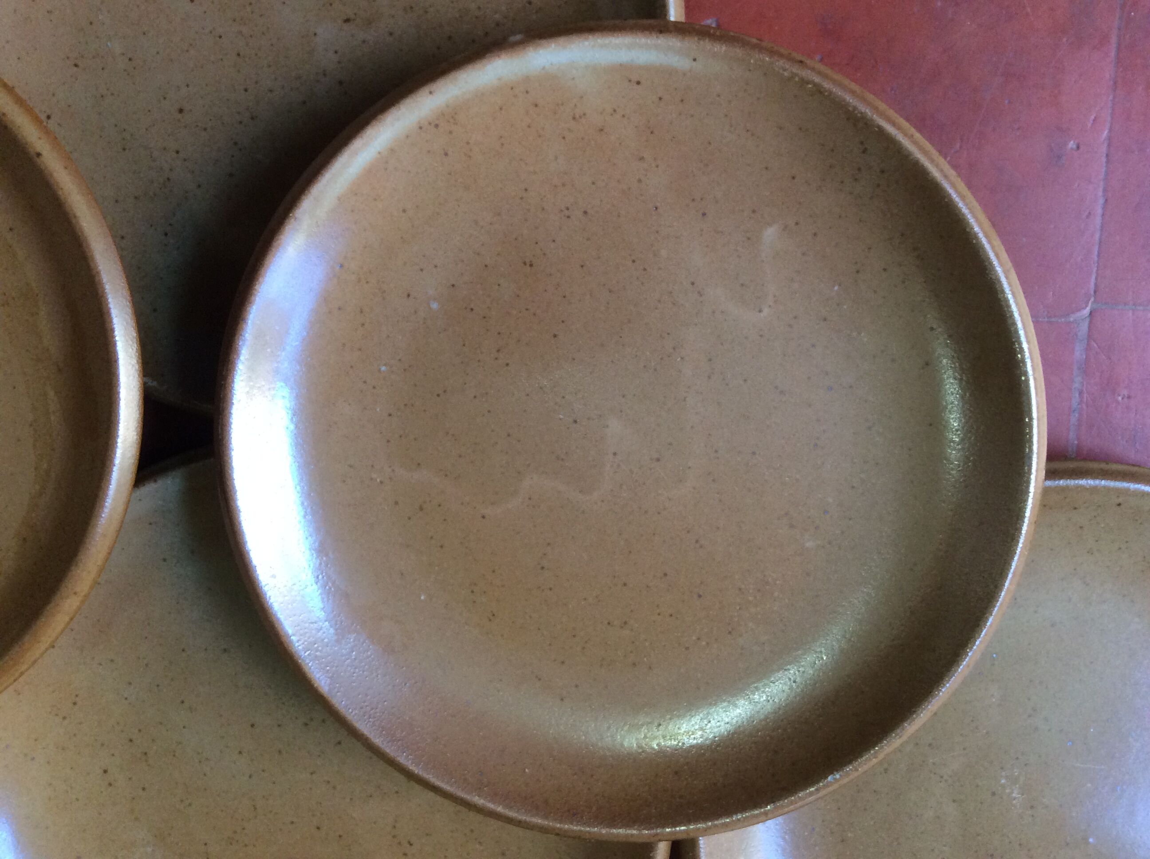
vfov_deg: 44.1
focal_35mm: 32
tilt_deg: -81.4
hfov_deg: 56.9
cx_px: 575
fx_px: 1062
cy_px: 430
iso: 125
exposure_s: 1/25
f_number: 2.4
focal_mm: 3.3
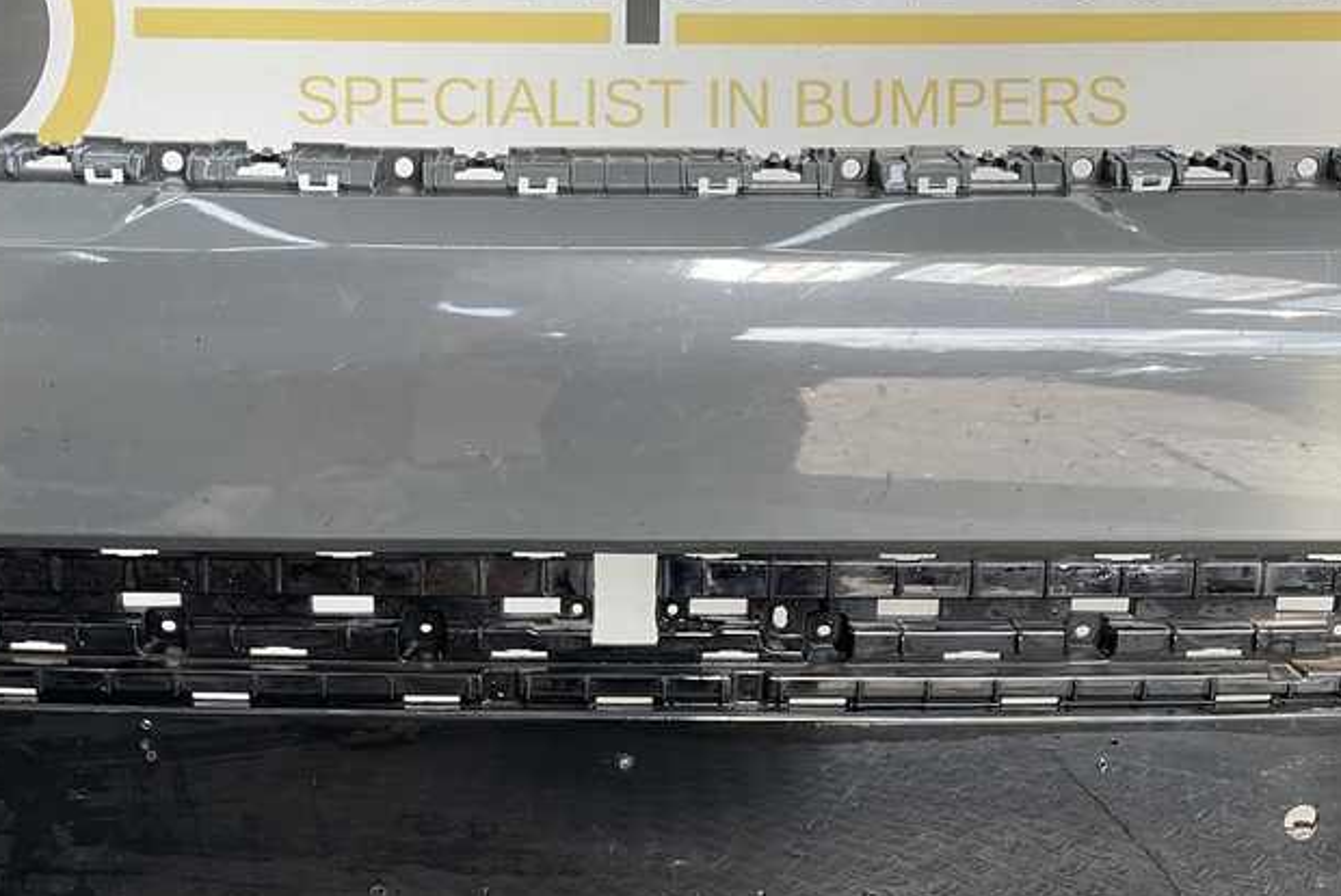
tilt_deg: -11.3
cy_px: 738
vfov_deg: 26.9
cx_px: 610
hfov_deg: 40.3
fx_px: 1826
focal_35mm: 49
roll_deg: -0.9
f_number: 1.8
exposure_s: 1/120
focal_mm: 3
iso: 20
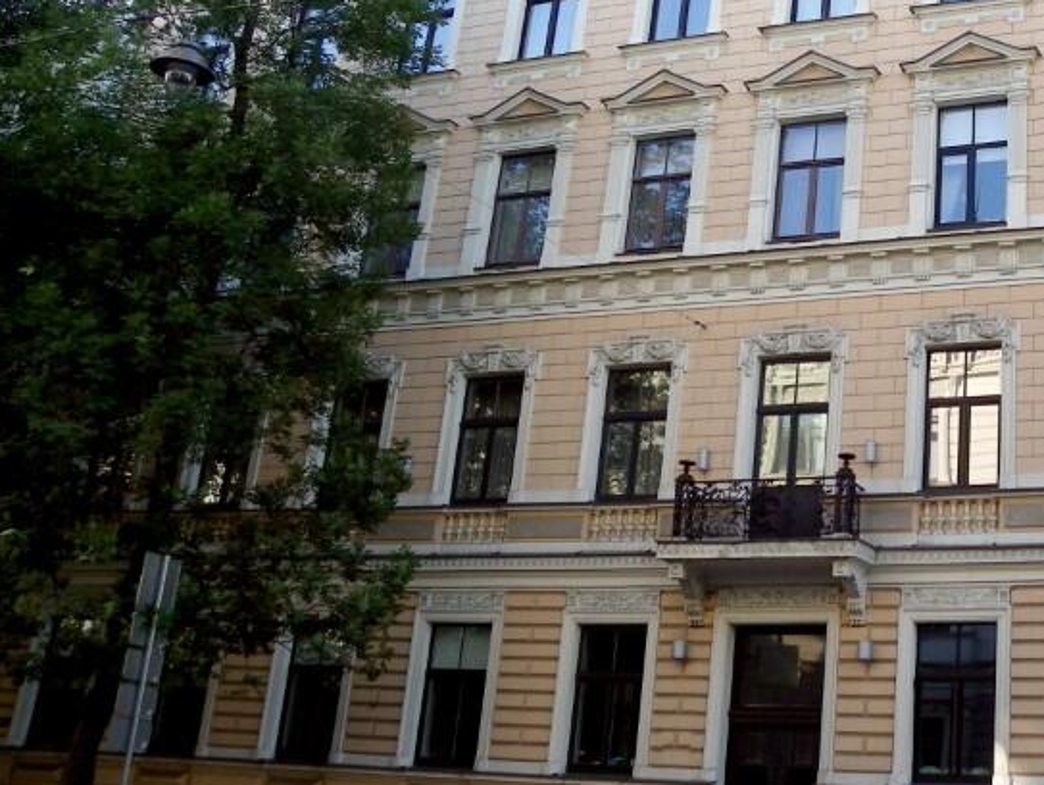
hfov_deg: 36.5
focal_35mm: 49
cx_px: 934
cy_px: 212
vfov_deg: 29.3
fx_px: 1479
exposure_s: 1/200
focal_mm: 4.6
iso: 50
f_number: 3.2
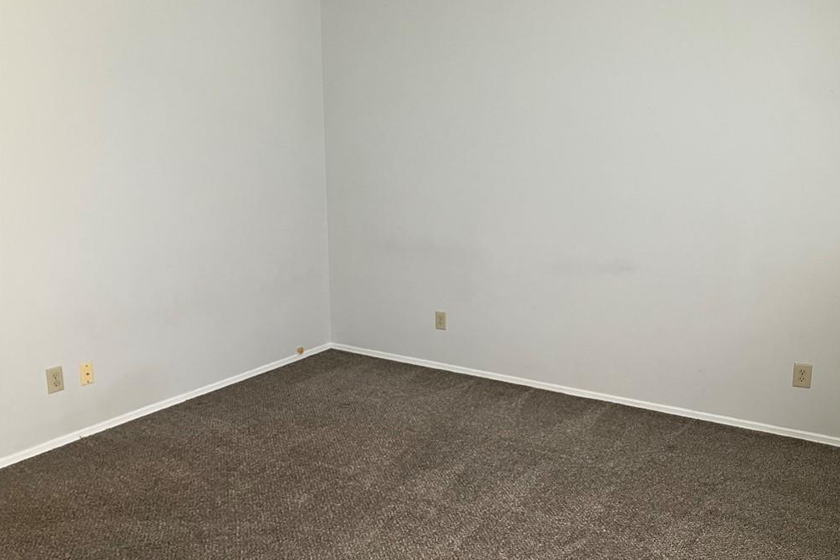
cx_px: 429
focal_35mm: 30
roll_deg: -0.4
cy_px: 305
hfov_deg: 61.9
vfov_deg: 43.6
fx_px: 700
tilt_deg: -13.5
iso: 125
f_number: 1.8
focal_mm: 3.99
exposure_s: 1/60
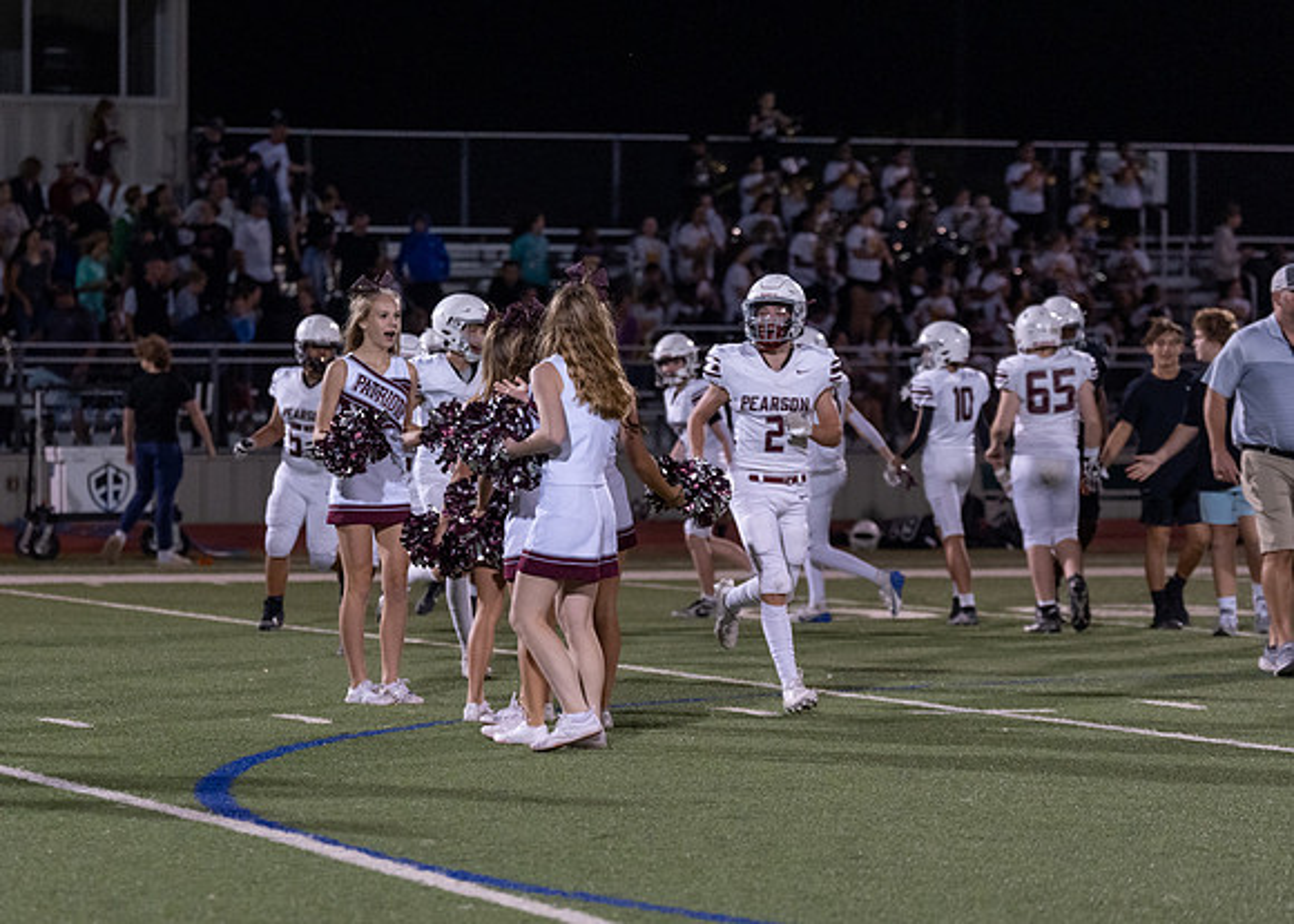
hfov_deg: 13.0
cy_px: 547
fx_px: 5657
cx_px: 586
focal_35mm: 154
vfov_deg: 9.3
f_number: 2.8
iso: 2000
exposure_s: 1/800
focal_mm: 109
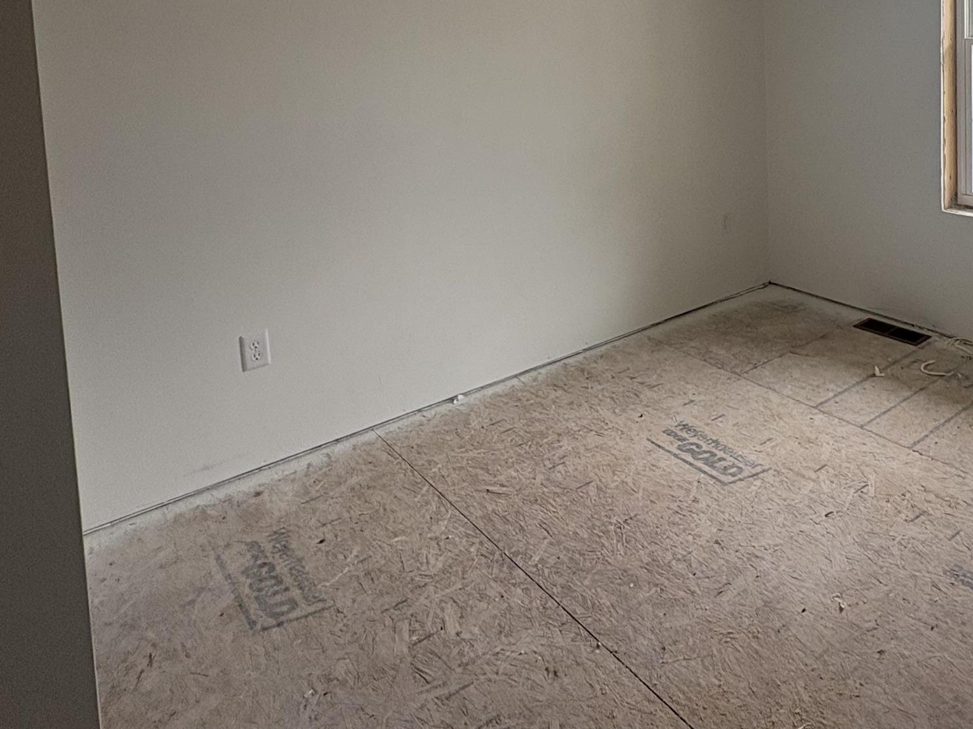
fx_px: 815
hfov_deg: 58.2
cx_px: 739
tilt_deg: -4.1
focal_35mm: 29
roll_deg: +2.1
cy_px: 77
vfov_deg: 44.1
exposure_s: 1/137
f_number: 2.2
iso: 64
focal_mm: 2.22
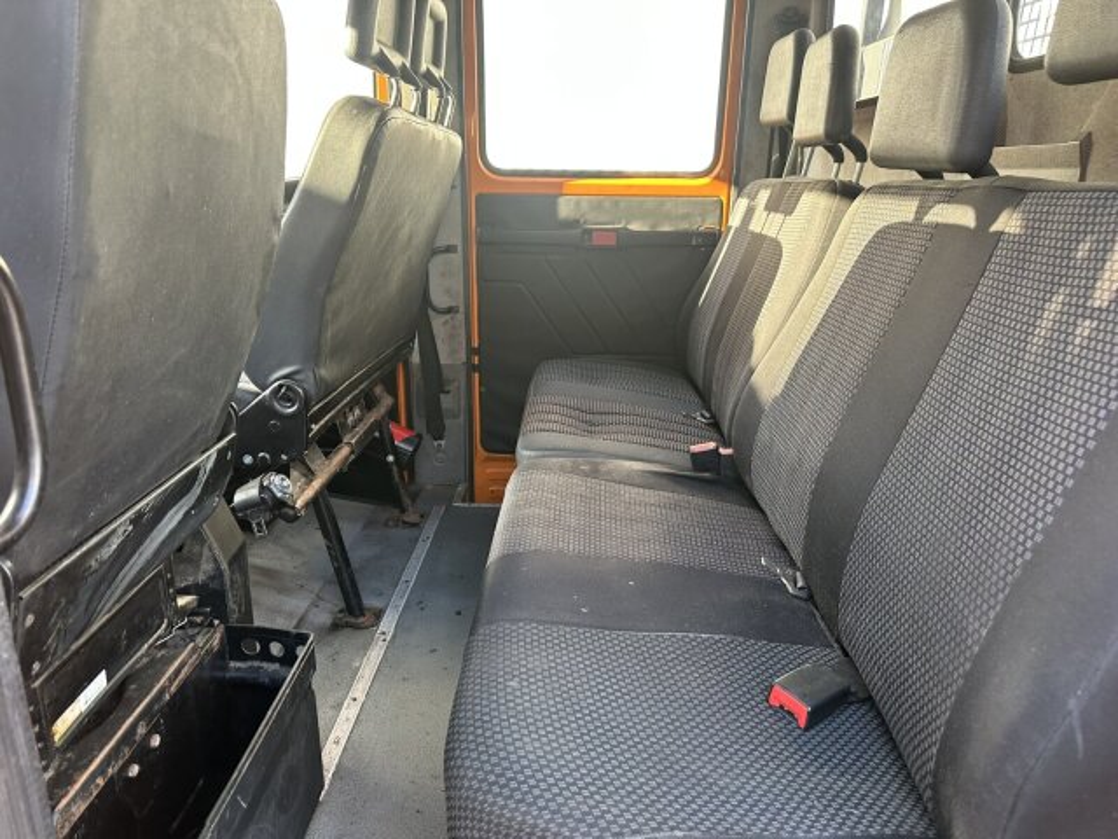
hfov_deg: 71.6
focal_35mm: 24
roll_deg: -2.7
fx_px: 775
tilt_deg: -14.8
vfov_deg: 56.8
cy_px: 420
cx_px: 559
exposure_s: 1/121
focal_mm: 6.86
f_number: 1.78
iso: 160
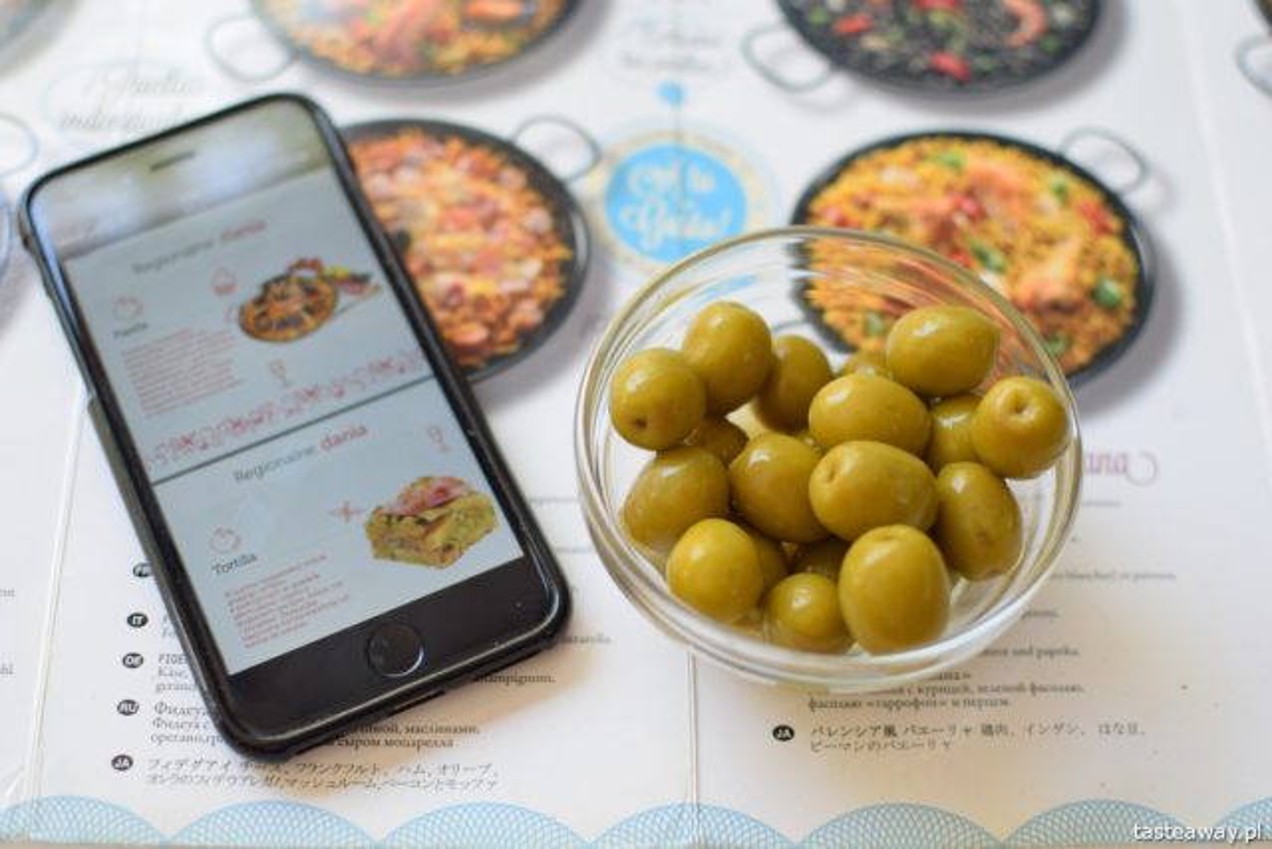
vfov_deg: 25.8
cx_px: 636
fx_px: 1855
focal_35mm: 52
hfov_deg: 37.8
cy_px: 424
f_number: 3.2
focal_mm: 35
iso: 100
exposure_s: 1/125
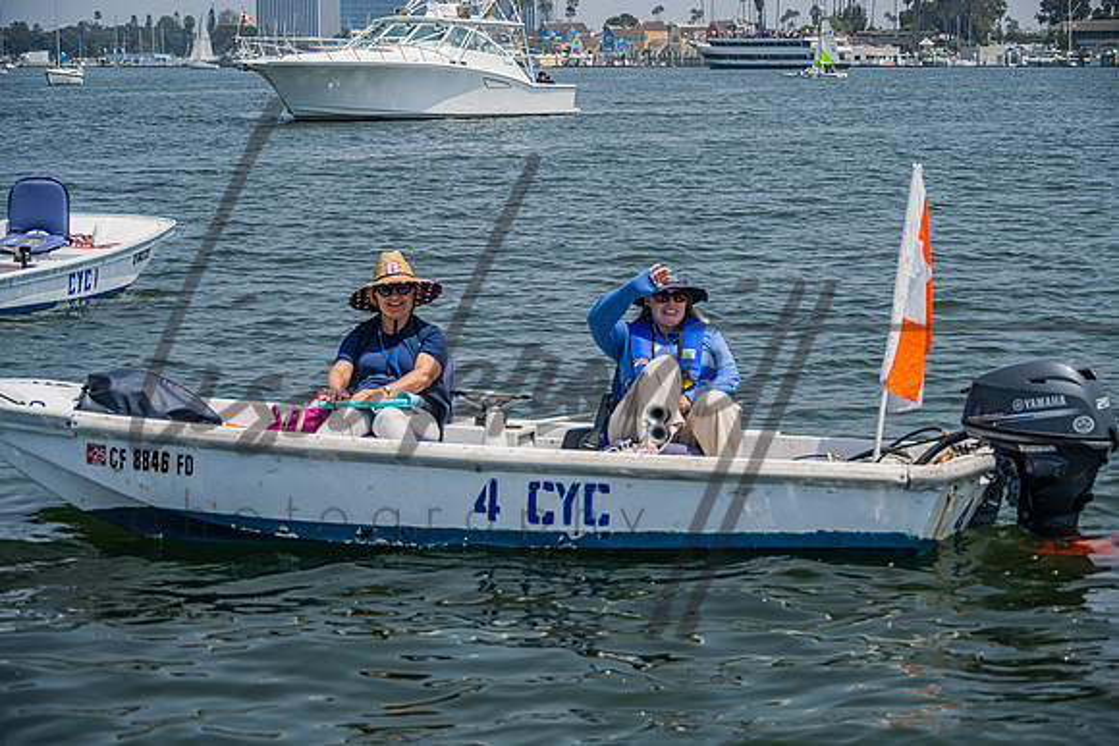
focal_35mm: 84
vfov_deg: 16.3
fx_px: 2611
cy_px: 373
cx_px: 560
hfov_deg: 24.2
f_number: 6
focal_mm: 84
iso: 320
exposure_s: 1/2000
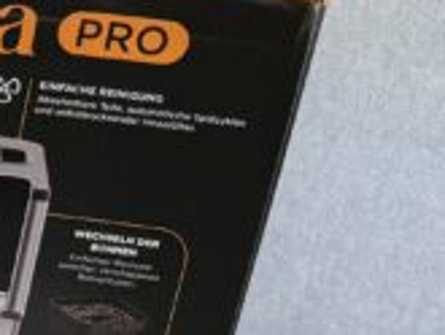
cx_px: -537
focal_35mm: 149
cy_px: 627
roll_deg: -1.2
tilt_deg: -32.9
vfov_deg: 9.4
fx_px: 1917
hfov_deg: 11.5
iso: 160
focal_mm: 6.76
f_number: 1.78
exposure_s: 1/121
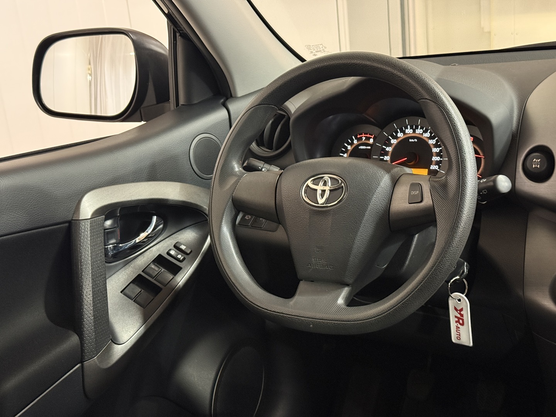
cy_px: 208
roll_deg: +6.2
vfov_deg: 30.3
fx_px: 771
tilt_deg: -16.2
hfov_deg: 39.7
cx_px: 278
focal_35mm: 48
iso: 500
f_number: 1.78
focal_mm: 6.76
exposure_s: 1/40
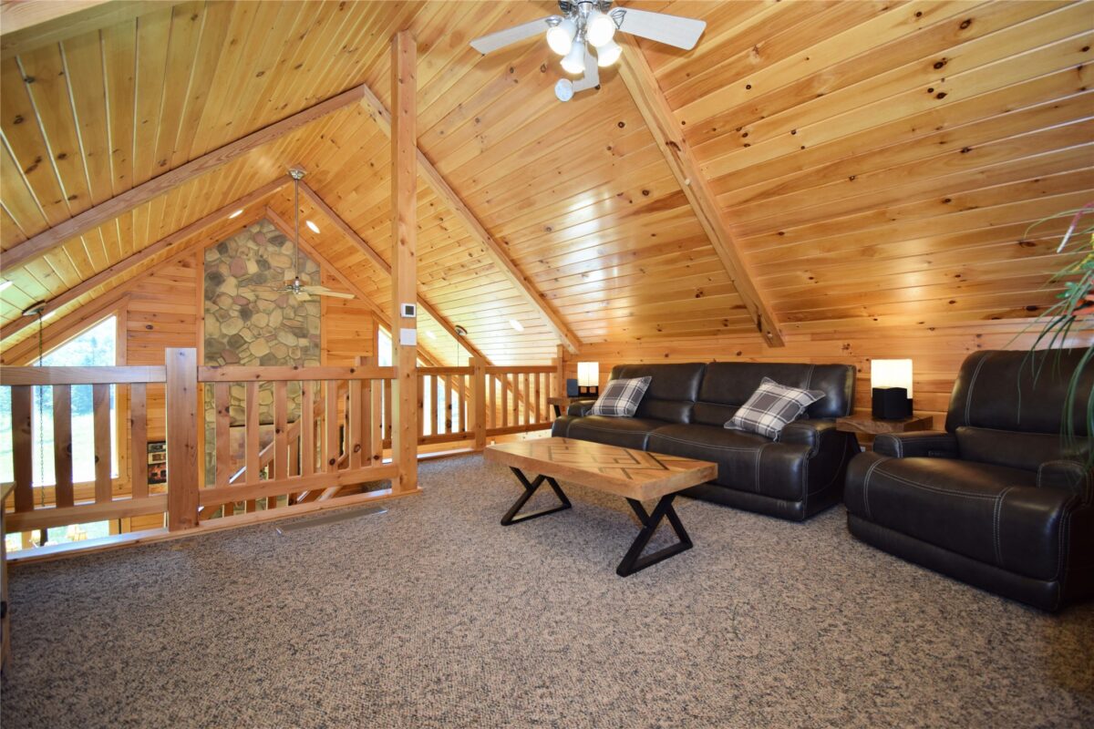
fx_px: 456
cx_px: 547
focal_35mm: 15
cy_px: 364
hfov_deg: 100.4
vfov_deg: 77.3
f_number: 4.5
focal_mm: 10
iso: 400
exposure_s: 1/80
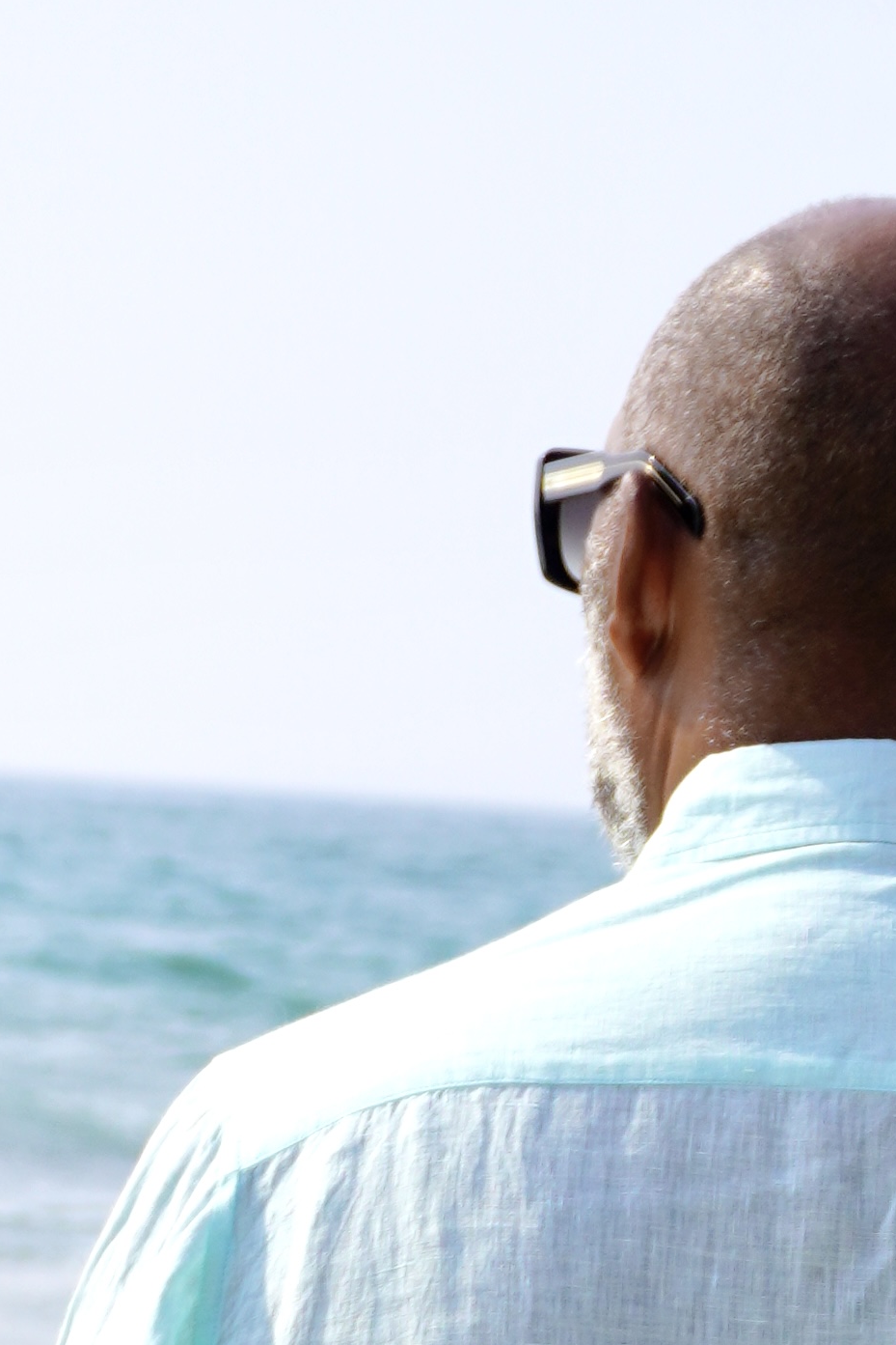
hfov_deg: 6.4
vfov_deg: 9.2
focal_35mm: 213
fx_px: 7955
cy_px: 2551
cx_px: 954
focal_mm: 33
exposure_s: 1/640
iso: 100
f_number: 5.6
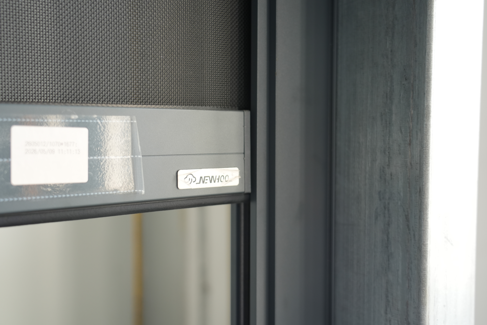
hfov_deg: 53.1
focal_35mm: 36
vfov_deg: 36.9
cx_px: 244
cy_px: 162
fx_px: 487
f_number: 4
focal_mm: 36
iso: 640
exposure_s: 1/60
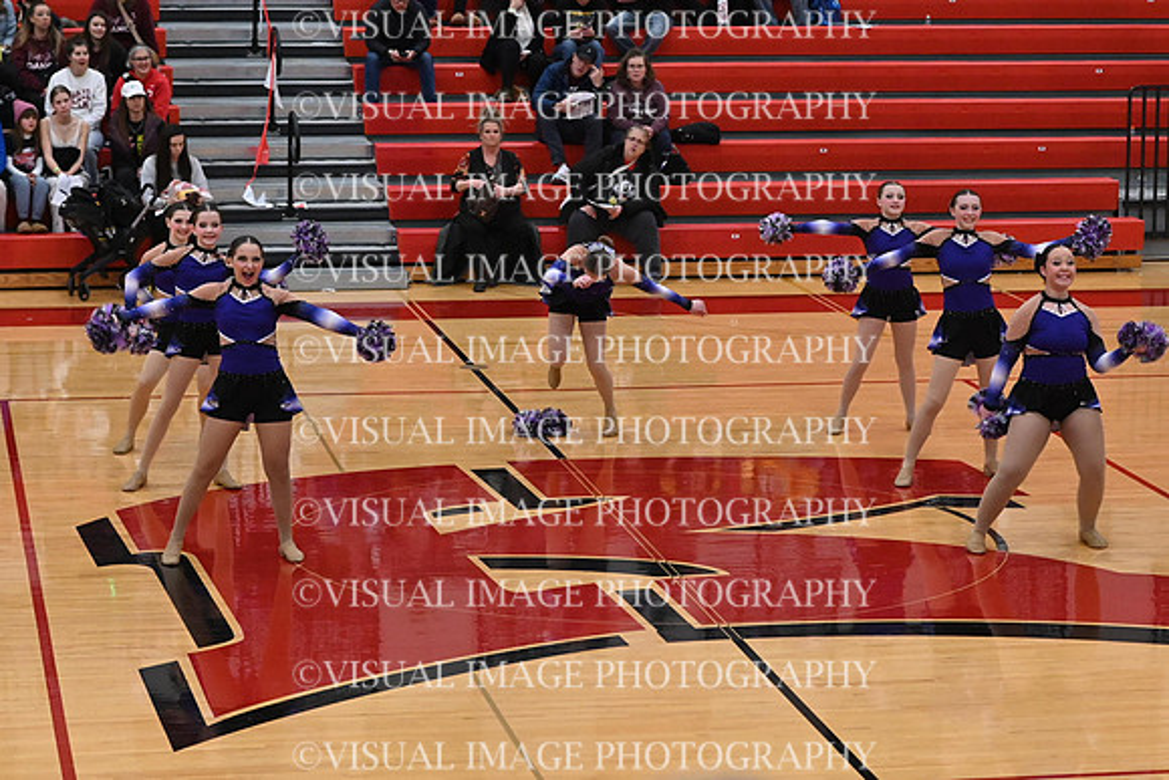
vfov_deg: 13.0
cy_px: 390
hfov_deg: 19.5
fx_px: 3410
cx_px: 584
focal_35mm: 105
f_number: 4
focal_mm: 70
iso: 6400
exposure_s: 1/400
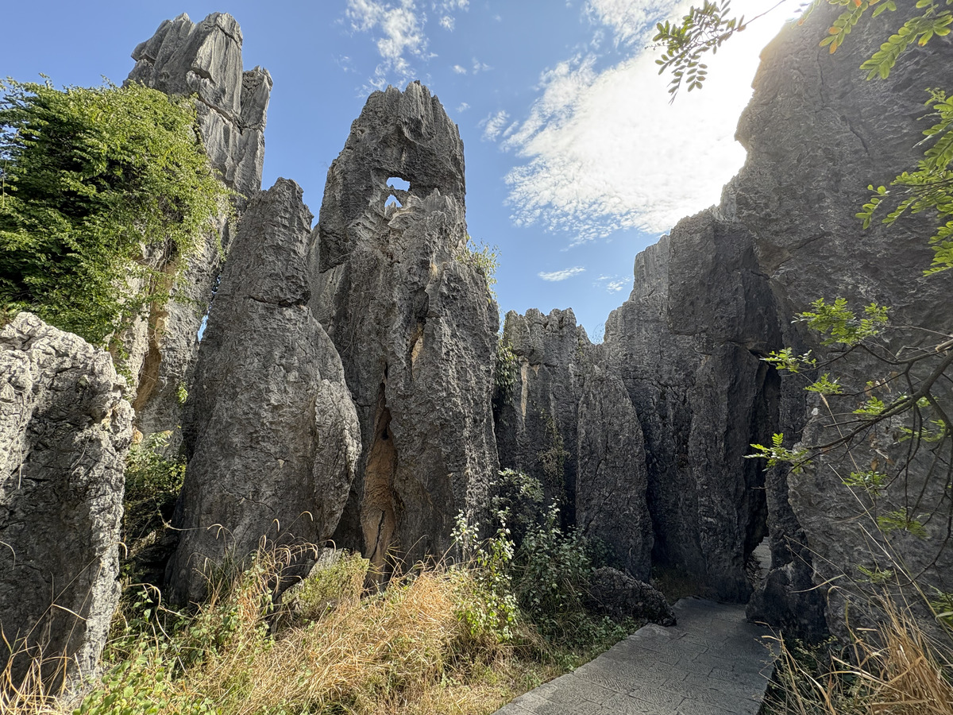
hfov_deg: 102.1
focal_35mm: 14
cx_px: 476
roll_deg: +0.3
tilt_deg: +15.7
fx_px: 385
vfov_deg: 85.7
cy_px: 358
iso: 64
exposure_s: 1/423
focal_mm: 2.22
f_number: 2.2
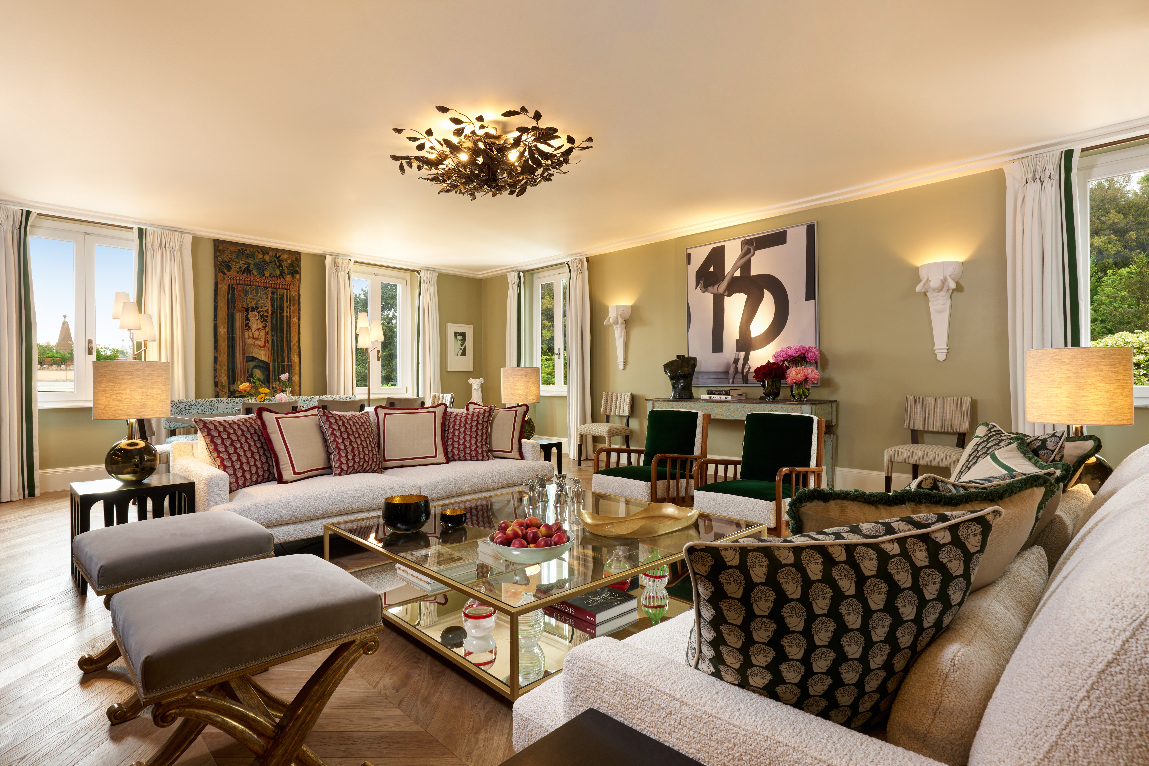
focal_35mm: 18
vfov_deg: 67.4
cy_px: 383
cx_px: 574
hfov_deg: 90.0
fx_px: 574
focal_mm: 18
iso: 200
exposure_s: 1.6
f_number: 14
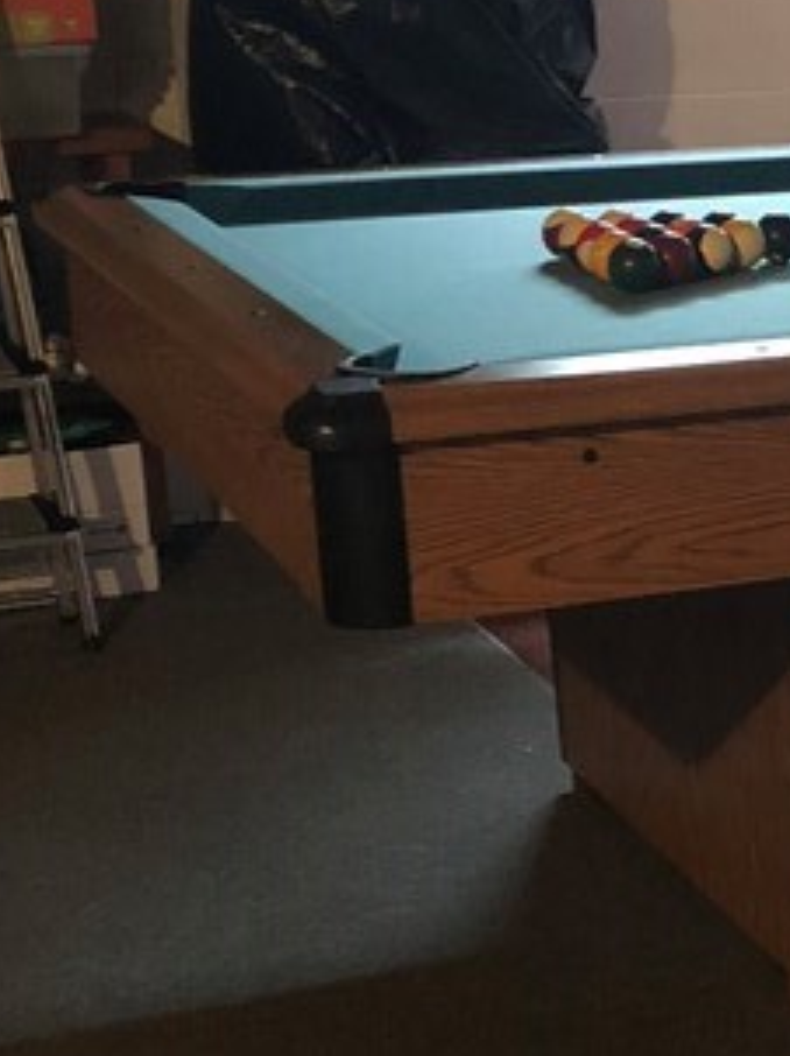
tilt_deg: -18.3
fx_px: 2895
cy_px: 731
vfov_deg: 20.6
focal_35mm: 95
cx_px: 1063
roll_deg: +0.8
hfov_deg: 14.8
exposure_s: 1/4
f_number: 1.8
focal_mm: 3.99
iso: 100
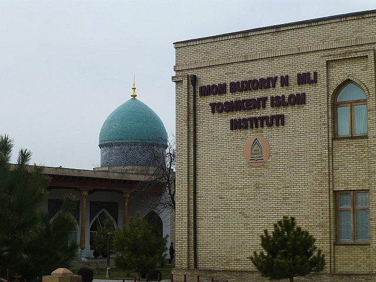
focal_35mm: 75
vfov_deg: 19.6
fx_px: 815
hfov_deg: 26.0
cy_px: 141
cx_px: 188
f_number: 5
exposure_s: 1/500
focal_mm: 13.3
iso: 100
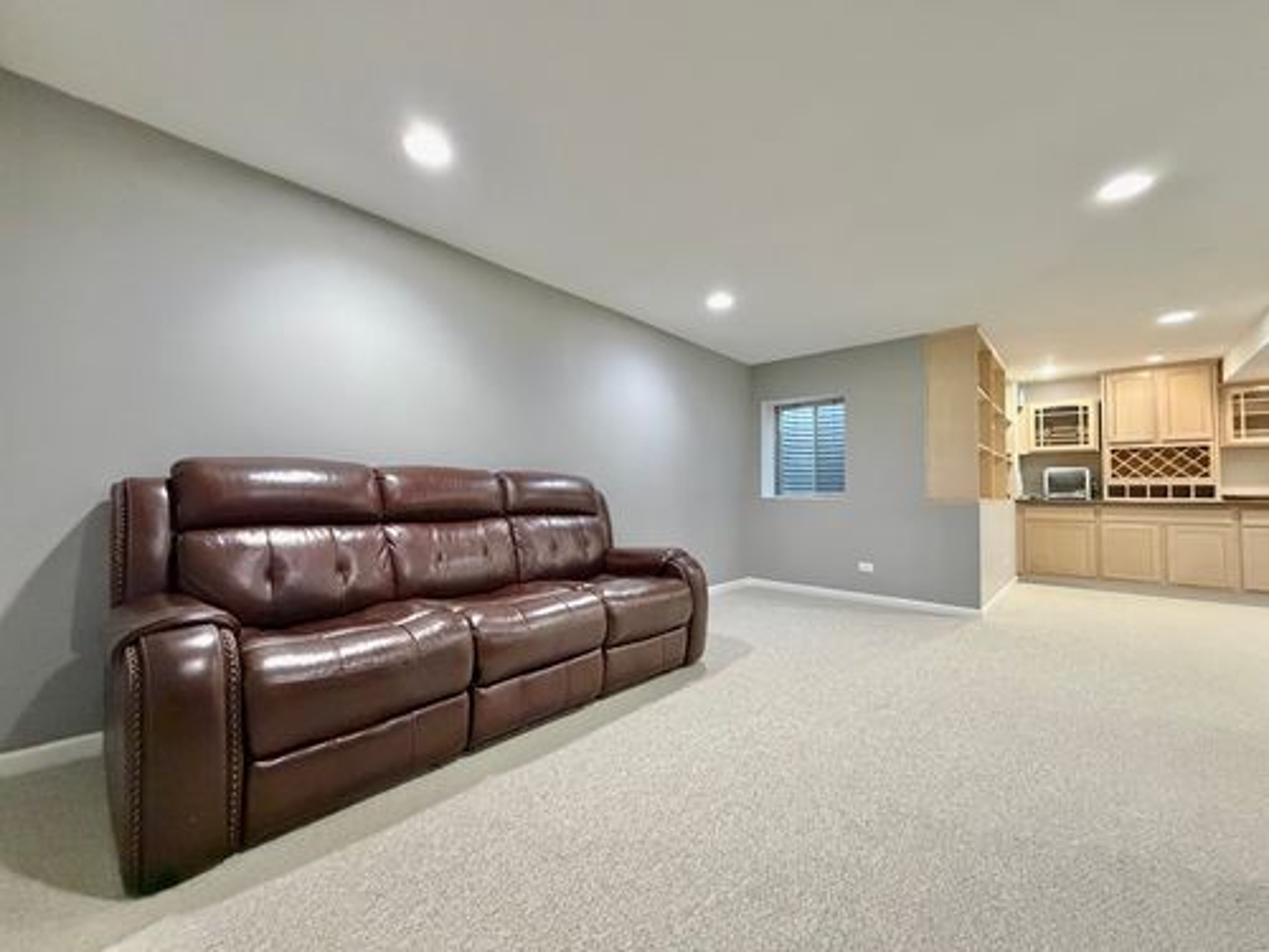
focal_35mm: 14
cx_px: 634
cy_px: 476
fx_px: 513
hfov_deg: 102.1
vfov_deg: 85.7
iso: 640
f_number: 2.2
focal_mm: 2.22
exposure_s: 1/60
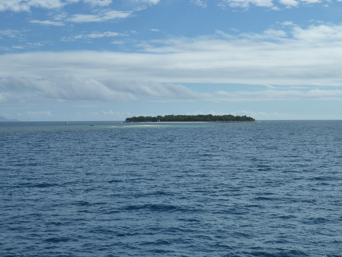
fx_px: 662
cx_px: 171
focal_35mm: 67
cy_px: 128
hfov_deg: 29.0
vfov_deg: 21.9
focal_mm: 11
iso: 125
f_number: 5.6
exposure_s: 1/800
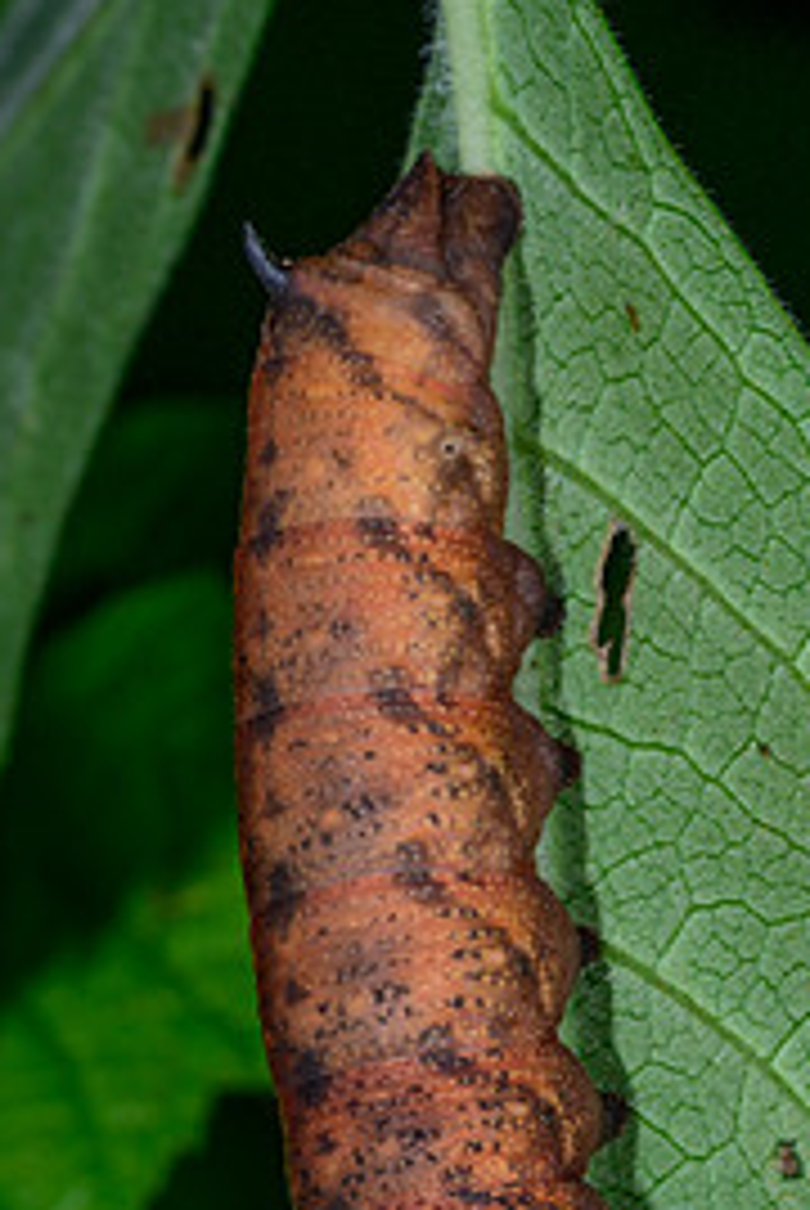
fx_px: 8853
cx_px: 400
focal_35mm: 263
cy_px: 922
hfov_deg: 5.2
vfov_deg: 7.8
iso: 64
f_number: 25
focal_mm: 105
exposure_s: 1/200
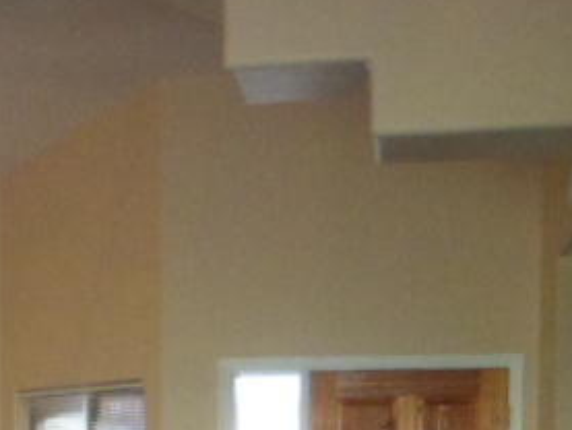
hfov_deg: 19.6
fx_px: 1587
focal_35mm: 96
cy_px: 651
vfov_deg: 14.4
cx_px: -52
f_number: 3.3
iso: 400
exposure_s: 1/45
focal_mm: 4.9
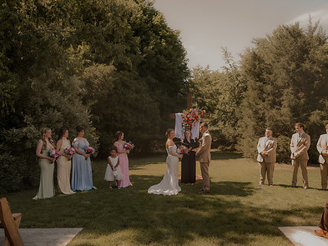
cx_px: 182
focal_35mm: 34
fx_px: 322
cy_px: 148
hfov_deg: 53.8
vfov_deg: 41.6
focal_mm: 24
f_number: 2.8
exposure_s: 1/500
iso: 200
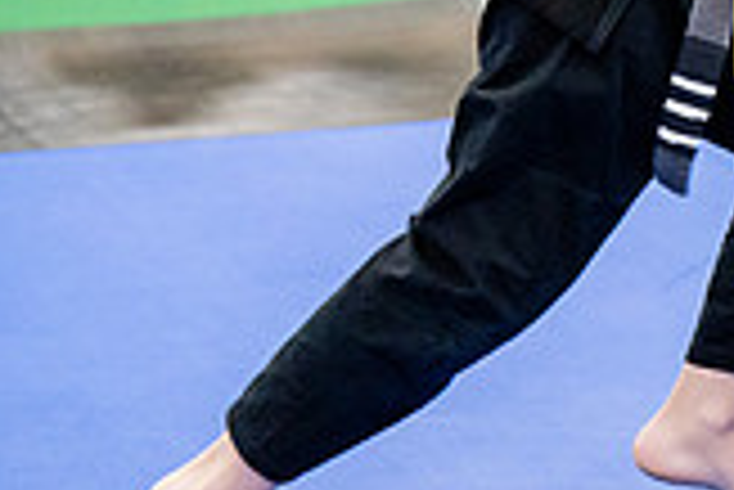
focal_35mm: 249
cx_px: 1256
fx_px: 5081
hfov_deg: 8.0
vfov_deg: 5.5
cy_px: -29
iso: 4000
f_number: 2.8
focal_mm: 70
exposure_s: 1/500
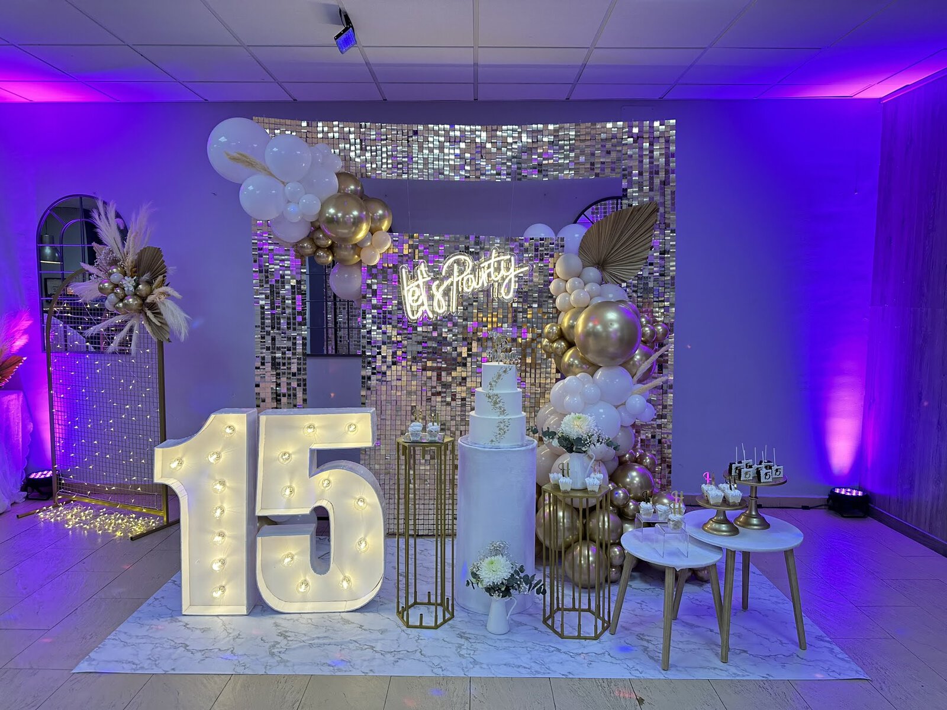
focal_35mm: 24
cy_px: 355
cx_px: 474
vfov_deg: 56.8
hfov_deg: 71.6
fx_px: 657
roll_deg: +0.0
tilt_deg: -5.1
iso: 125
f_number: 1.78
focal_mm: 6.86
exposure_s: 1/50
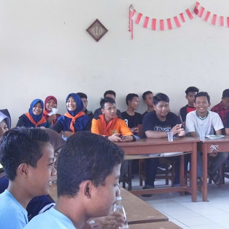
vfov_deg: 24.3
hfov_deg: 24.3
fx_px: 531
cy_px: 113
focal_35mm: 71
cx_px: 127
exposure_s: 1/50
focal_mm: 10.4
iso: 400
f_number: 3.9
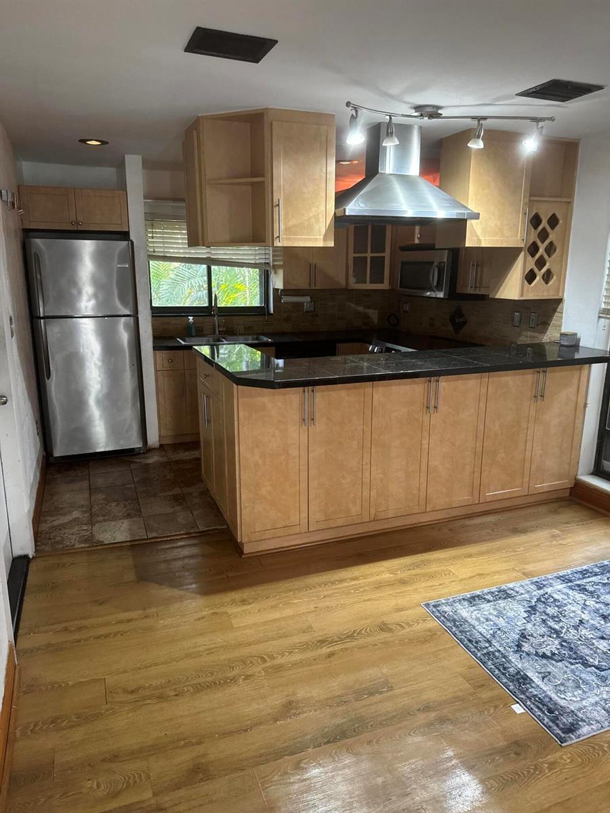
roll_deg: -0.3
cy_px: 406
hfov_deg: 56.8
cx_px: 305
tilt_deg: -14.7
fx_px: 564
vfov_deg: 71.6
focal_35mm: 24
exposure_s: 1/60
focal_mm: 6.76
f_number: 1.78
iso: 500
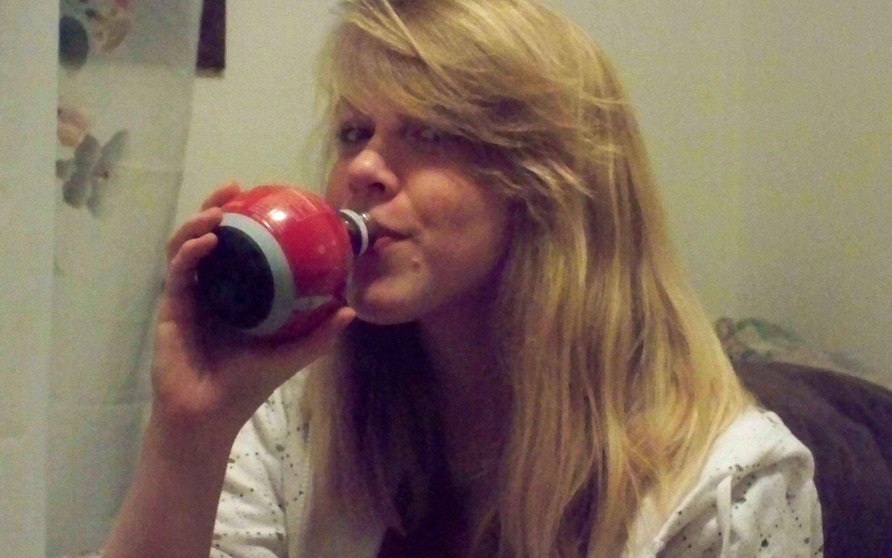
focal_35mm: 116
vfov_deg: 11.3
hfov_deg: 18.0
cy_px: 268
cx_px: 447
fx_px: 2820
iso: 3200
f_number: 5.7
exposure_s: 1/30
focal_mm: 18.8
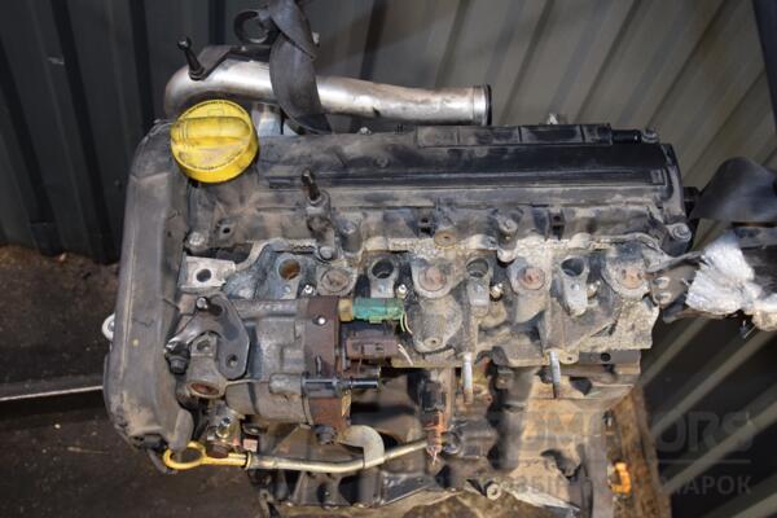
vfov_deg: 41.7
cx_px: 388
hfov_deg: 59.5
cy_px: 259
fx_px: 680
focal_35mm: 32
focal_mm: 21
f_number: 5
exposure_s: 1/80
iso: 800
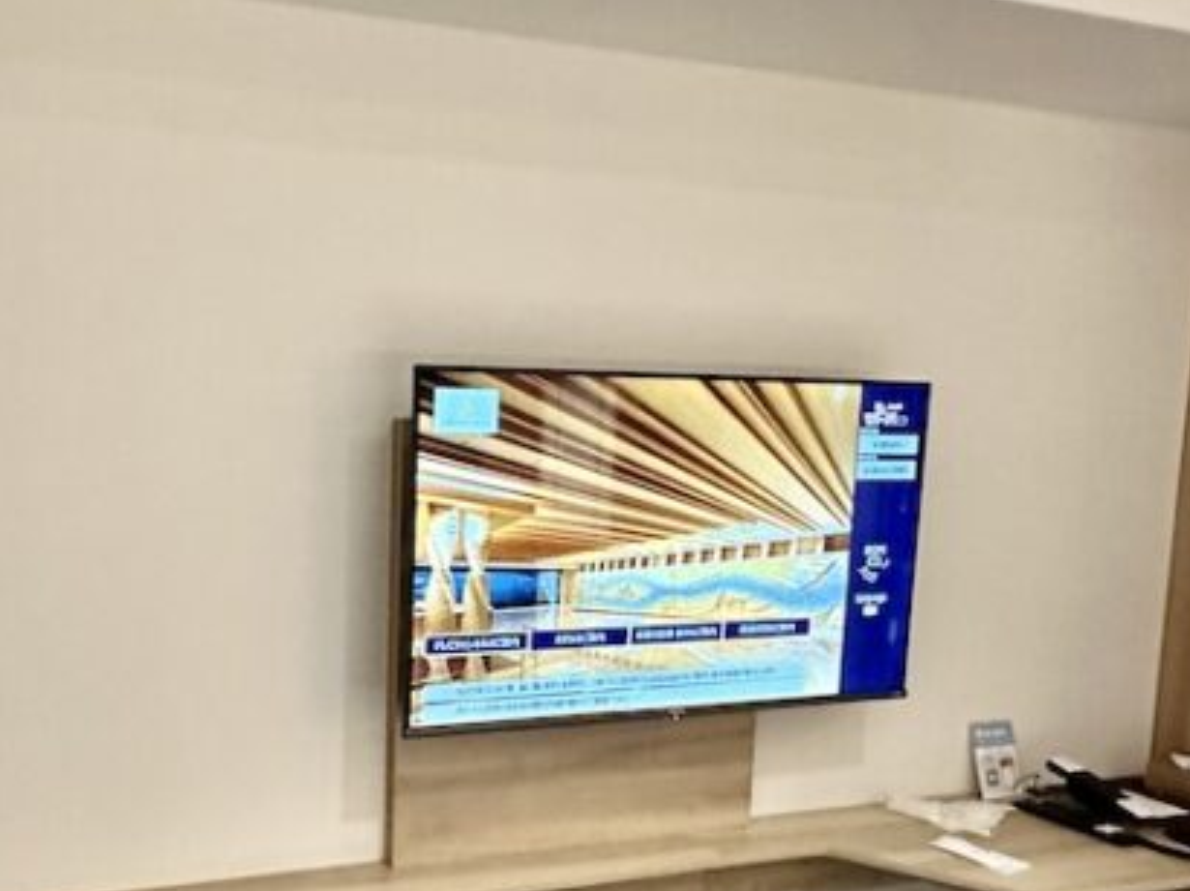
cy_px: 554
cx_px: 363
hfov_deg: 51.3
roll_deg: -1.4
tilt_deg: -6.9
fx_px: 1202
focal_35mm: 35
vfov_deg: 40.4
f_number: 2.2
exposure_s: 1/60
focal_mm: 2.22
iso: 1000
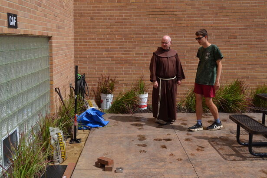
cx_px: 134
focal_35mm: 44
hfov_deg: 45.0
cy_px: 89
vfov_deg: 30.8
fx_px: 323
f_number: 7.1
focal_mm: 29
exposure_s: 1/2000
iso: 400
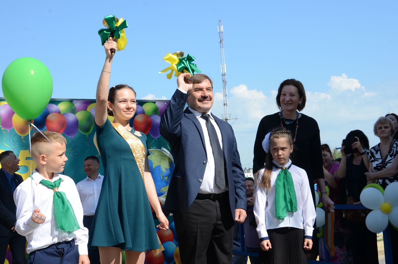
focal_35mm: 52
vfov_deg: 25.6
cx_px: 199
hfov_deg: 37.9
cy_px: 132
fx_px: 579
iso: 320
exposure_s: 1/320
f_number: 13
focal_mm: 35
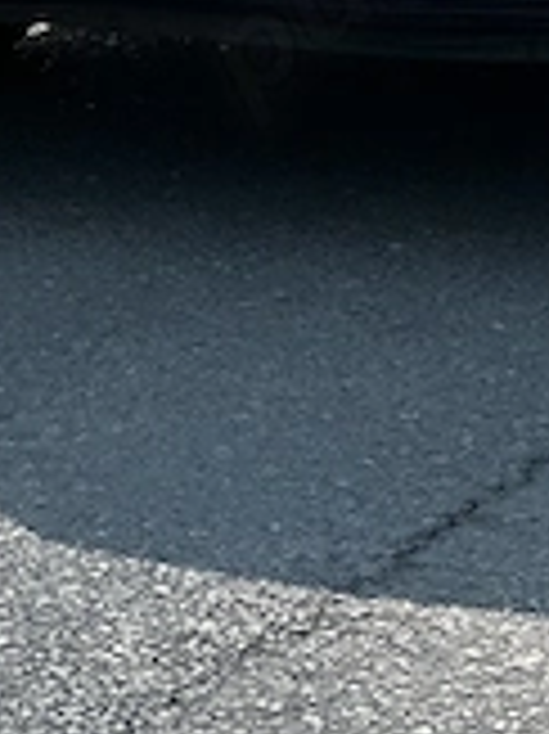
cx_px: 814
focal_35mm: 379
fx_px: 8025
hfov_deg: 3.9
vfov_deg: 5.1
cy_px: -662
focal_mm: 9
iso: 25
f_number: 2.8
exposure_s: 1/160
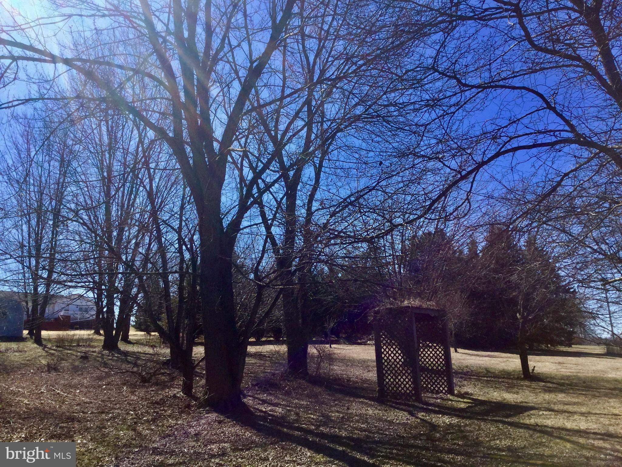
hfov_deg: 58.4
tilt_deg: +12.5
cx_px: 311
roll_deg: +2.2
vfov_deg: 45.4
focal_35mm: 31
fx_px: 557
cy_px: 234
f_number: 2.4
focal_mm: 3.3
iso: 25
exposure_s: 1/1235
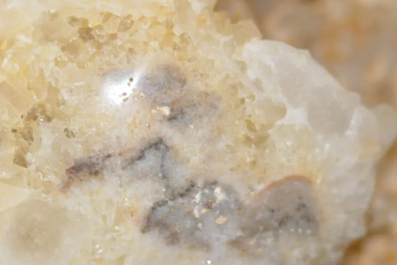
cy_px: 114
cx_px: 189
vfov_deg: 2.9
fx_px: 5301
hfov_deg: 4.3
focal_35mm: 481
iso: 450
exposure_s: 1/60
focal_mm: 105
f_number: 3.2
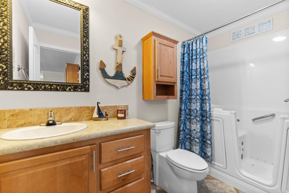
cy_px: 96
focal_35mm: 15
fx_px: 120
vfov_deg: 77.3
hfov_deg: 100.4
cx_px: 144
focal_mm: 10
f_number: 4.5
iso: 100
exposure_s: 1/6
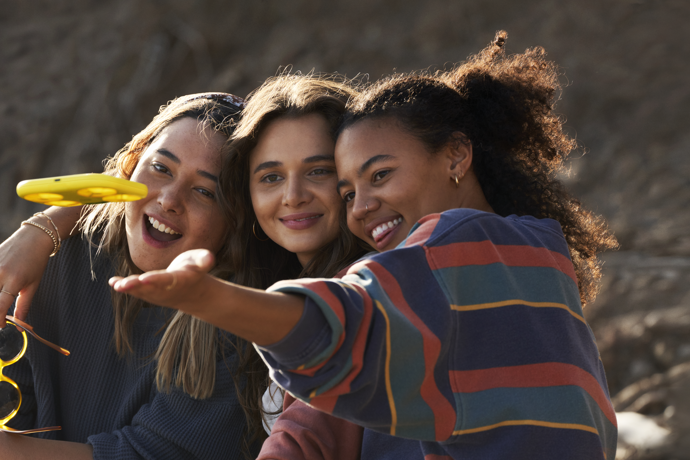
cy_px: 236
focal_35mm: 303
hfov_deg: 6.8
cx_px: 311
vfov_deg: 4.5
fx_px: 5807
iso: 400
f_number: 6.3
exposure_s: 1/800
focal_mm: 274
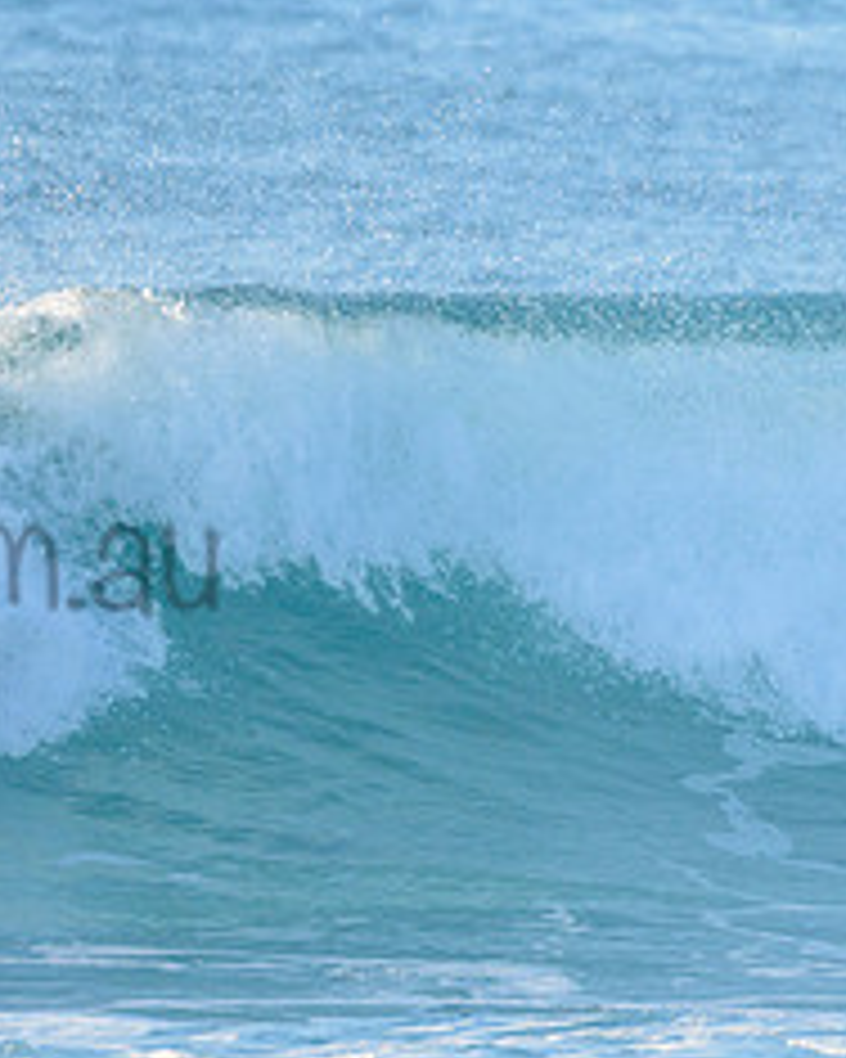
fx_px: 36306
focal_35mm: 1160
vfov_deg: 1.7
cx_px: -256
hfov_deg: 1.3
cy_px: 506
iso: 640
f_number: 5.6
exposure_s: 1/2000
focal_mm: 500
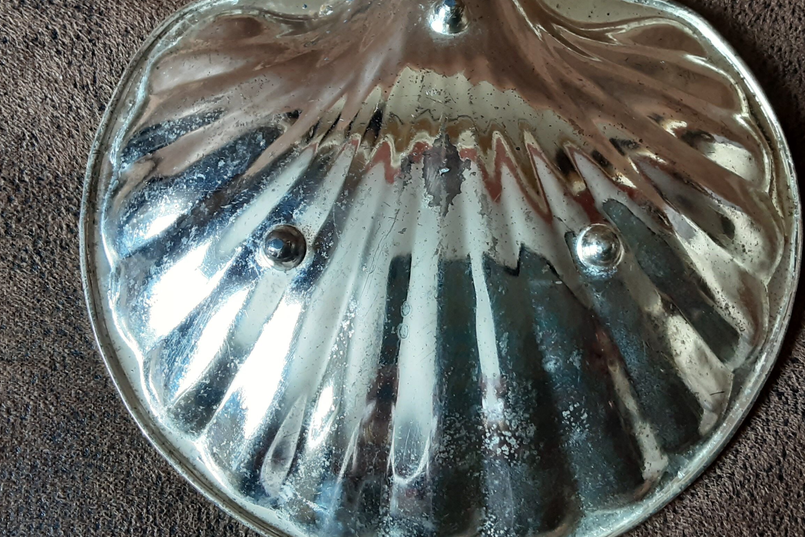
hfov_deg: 47.4
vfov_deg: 32.3
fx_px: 917
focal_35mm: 41
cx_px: 429
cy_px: 165
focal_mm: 2.9
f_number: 1.9
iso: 125
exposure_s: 1/50
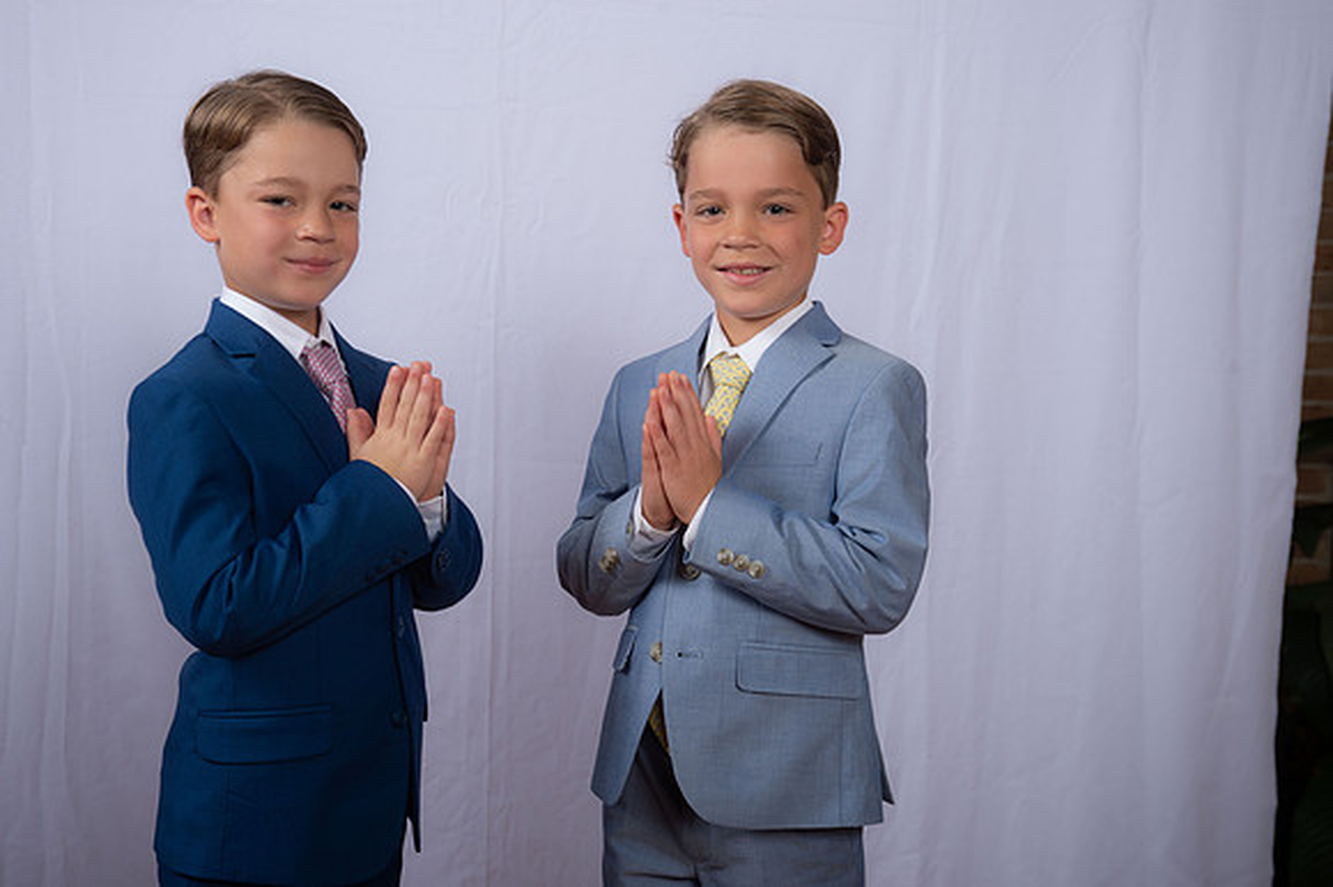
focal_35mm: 52
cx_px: 666
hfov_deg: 38.2
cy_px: 444
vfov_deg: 26.0
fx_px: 1924
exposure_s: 1/160
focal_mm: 52
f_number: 8
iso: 250
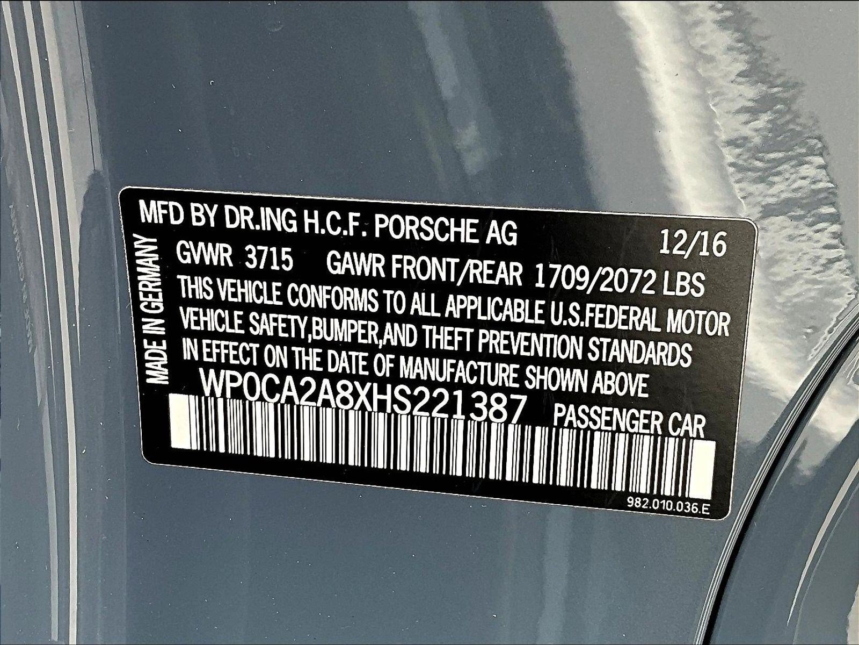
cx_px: 430
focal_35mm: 29
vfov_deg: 48.2
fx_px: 720
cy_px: 322
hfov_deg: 61.7
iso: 20
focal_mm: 3
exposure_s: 1/122
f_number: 1.8
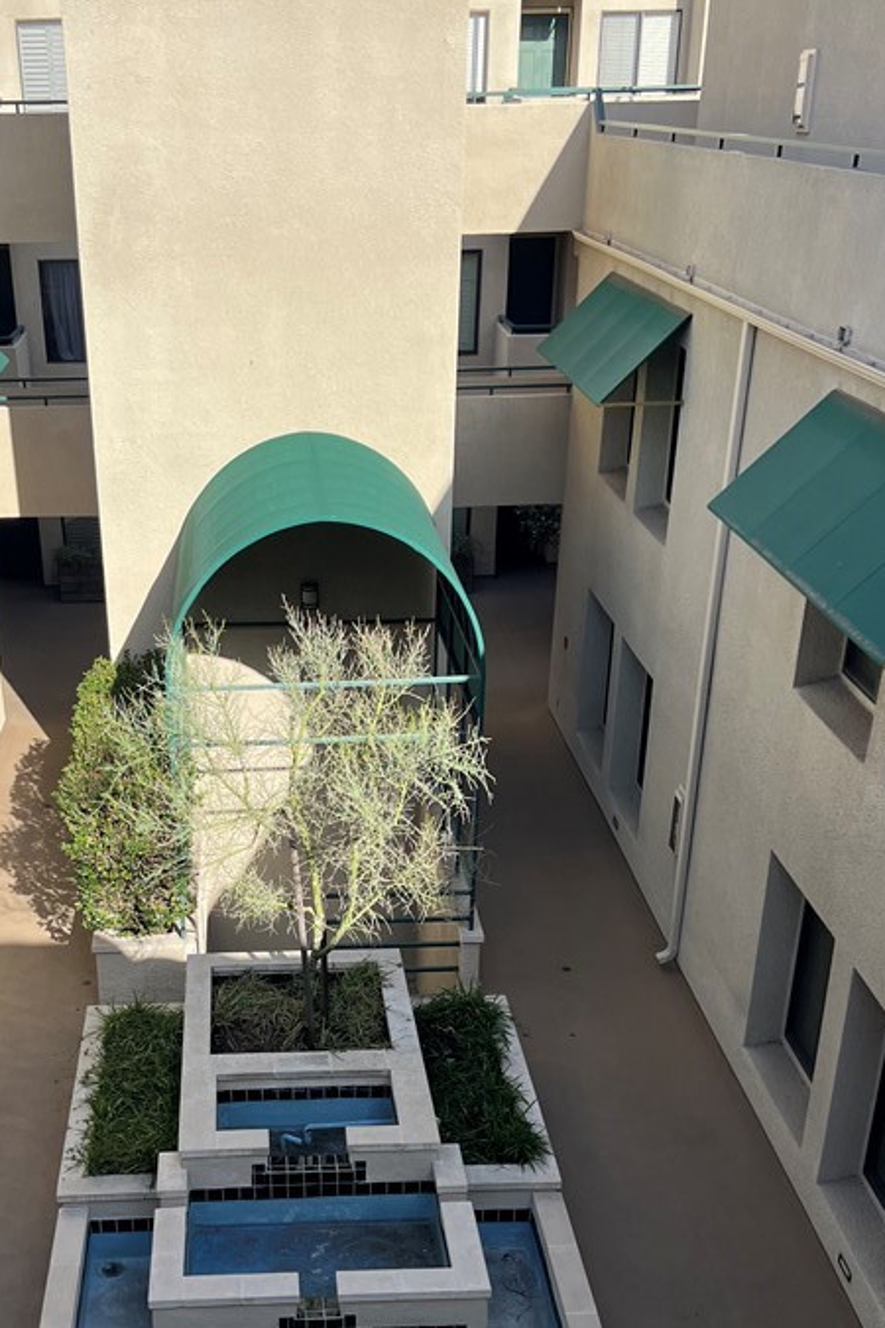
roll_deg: +0.8
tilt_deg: -26.9
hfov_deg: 32.4
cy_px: 860
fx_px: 1512
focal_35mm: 41
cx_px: 297
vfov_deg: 46.8
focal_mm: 5.7
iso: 50
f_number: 1.5
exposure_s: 1/2762
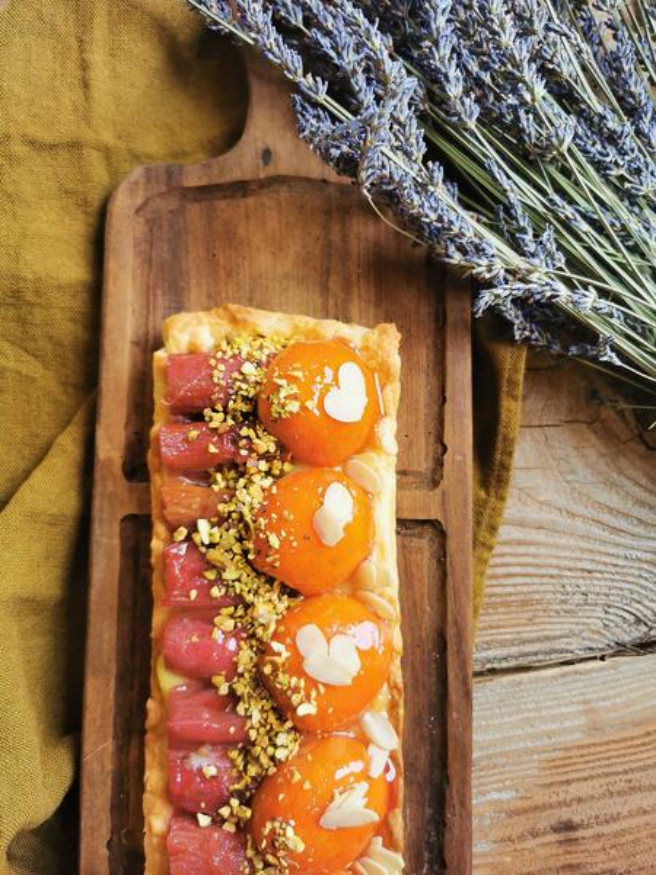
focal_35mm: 27
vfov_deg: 65.3
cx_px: 328
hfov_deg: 51.4
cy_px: 438
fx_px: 682
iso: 50
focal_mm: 5.56
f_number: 1.6
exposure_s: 1/183
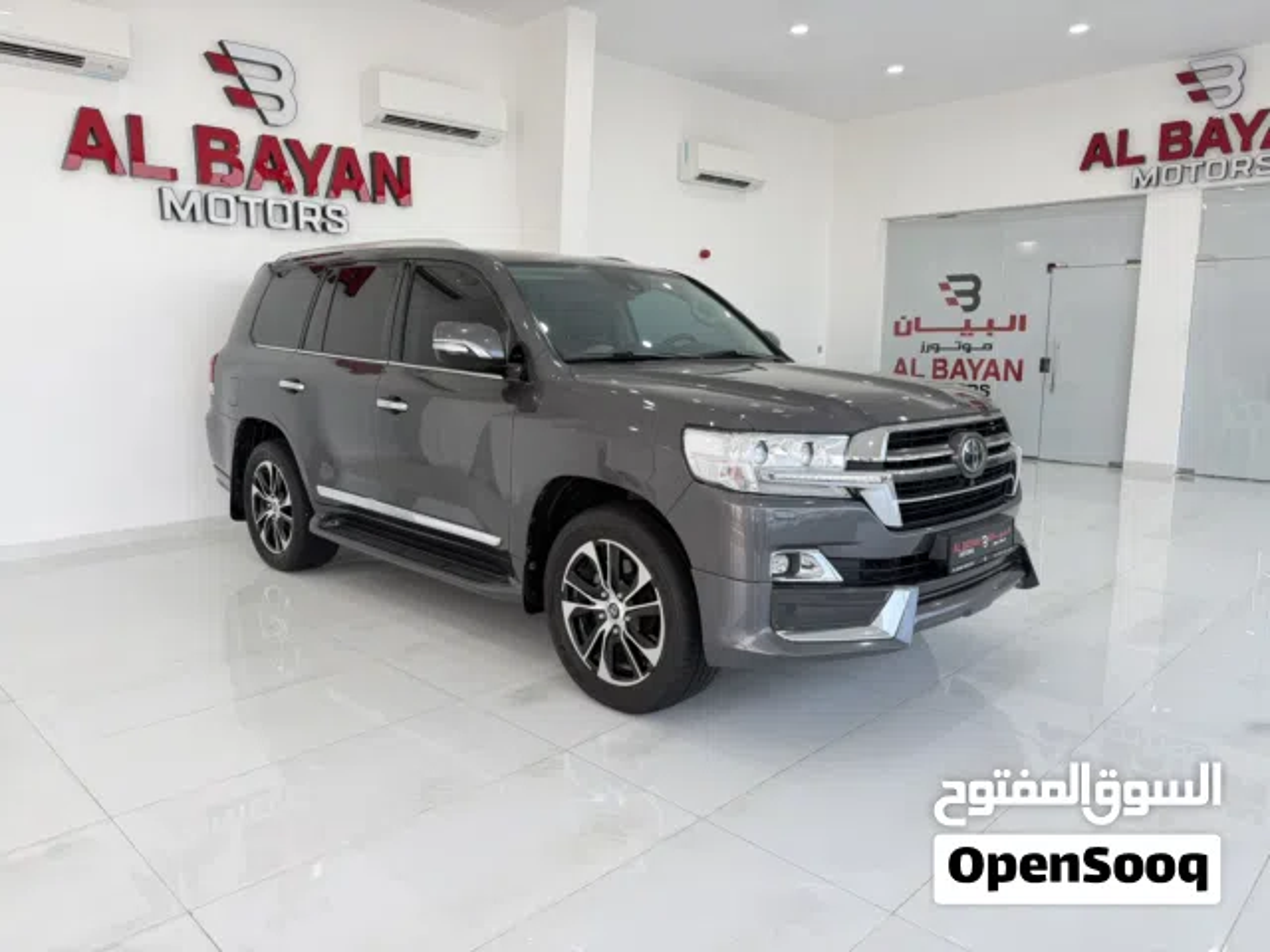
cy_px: 476
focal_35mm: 24
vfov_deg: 56.8
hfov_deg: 71.6
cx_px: 635
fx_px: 881
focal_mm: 6.76
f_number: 1.78
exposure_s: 1/161
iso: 100
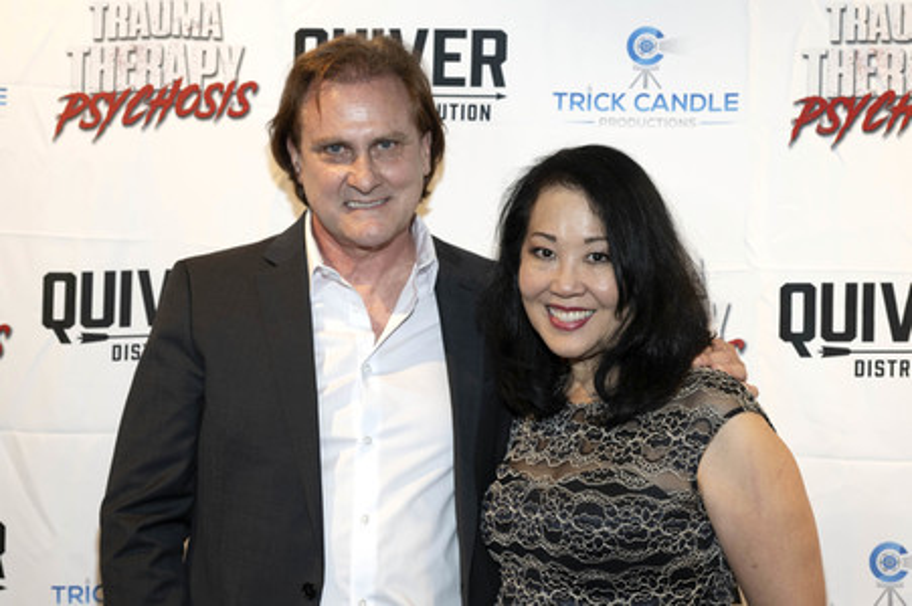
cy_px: 303
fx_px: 1215
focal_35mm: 48
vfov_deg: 28.0
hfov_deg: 41.1
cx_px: 456
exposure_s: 1/200
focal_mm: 48
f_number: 5.6
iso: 800
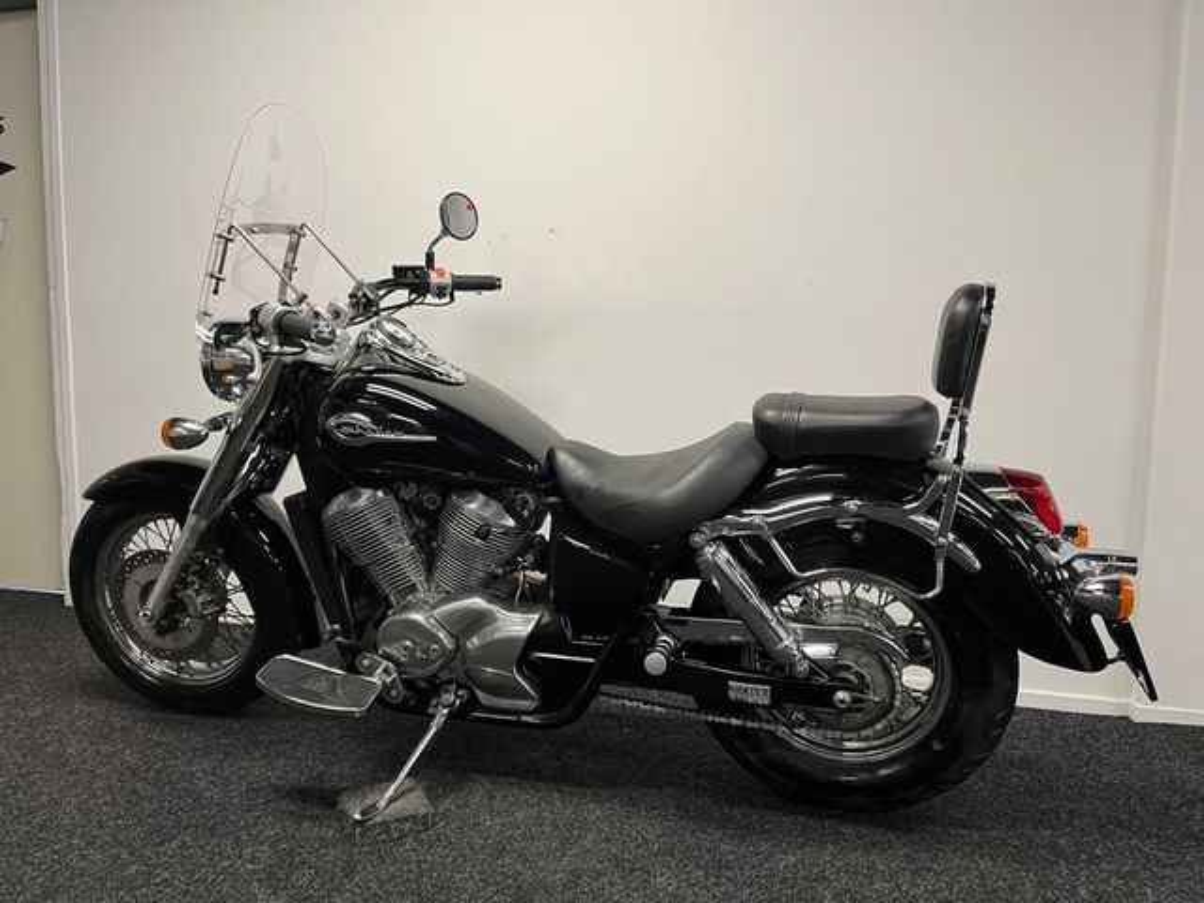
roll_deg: +0.1
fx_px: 904
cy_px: 452
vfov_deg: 53.1
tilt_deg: -6.2
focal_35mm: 26
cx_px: 602
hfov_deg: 67.3
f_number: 1.6
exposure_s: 1/50
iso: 80
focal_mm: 5.1
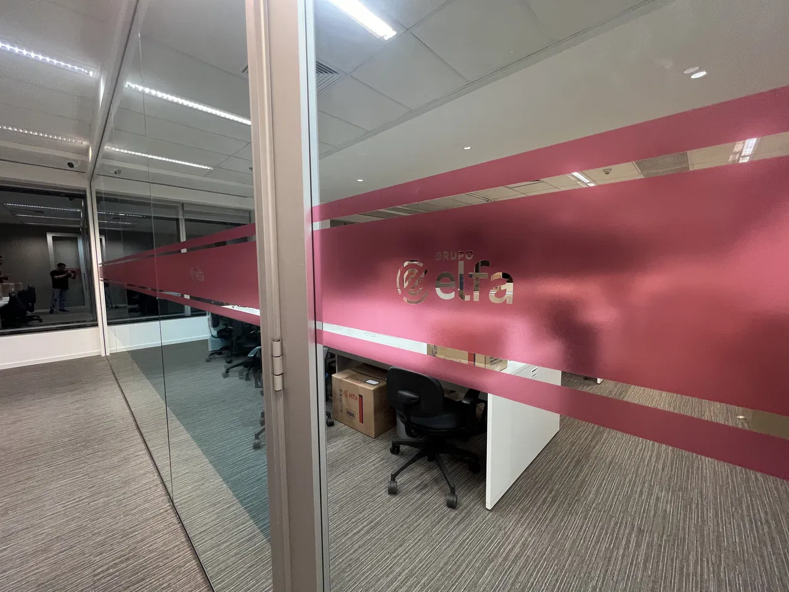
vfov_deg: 89.9
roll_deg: +1.1
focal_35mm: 13
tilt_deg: -4.2
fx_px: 296
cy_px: 296
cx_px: 394
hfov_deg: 106.2
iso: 250
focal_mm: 1.57
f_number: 1.8
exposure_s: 1/60
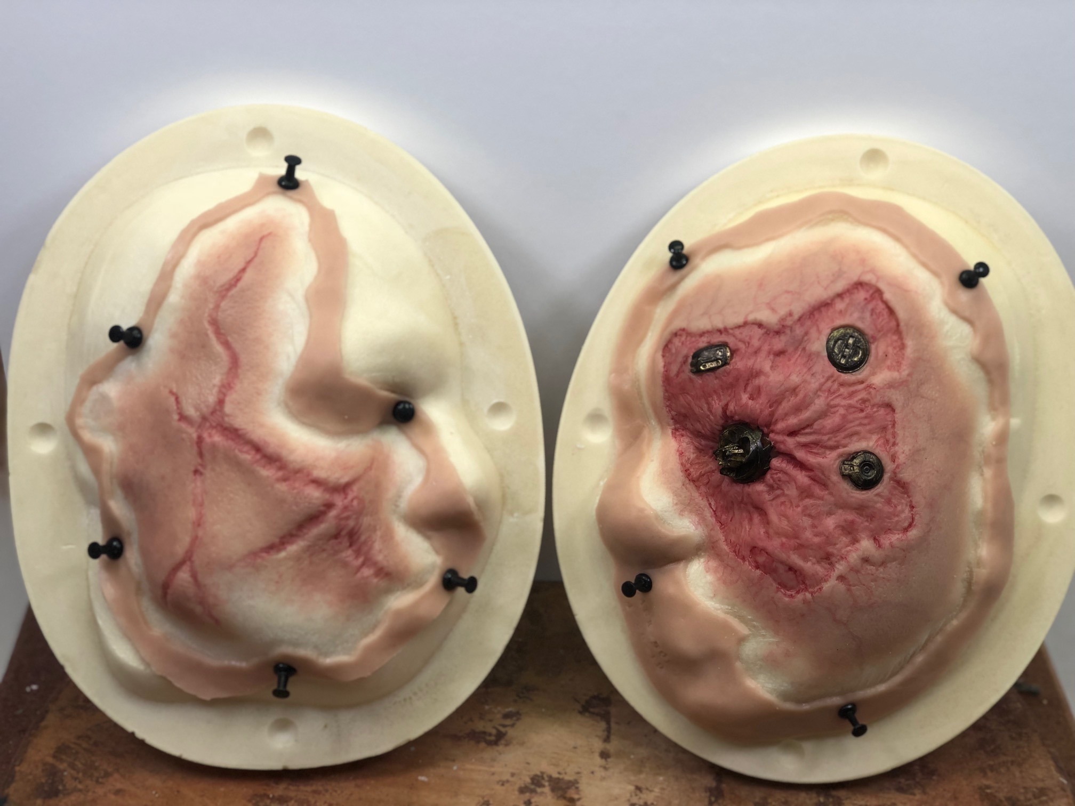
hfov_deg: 33.8
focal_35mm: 57
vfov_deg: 25.7
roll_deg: -0.5
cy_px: 403
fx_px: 1770
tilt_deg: -36.4
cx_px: 538
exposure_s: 1/60
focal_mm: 6.6
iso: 20
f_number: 2.8
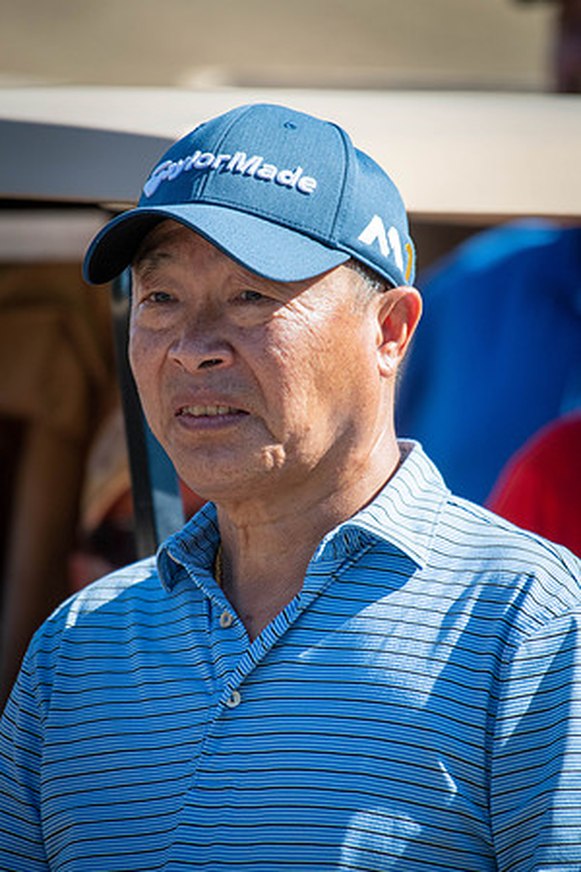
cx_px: 290
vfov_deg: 2.7
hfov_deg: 1.8
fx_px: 18155
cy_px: 436
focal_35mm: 750
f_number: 5.6
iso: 400
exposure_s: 1/1600
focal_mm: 500
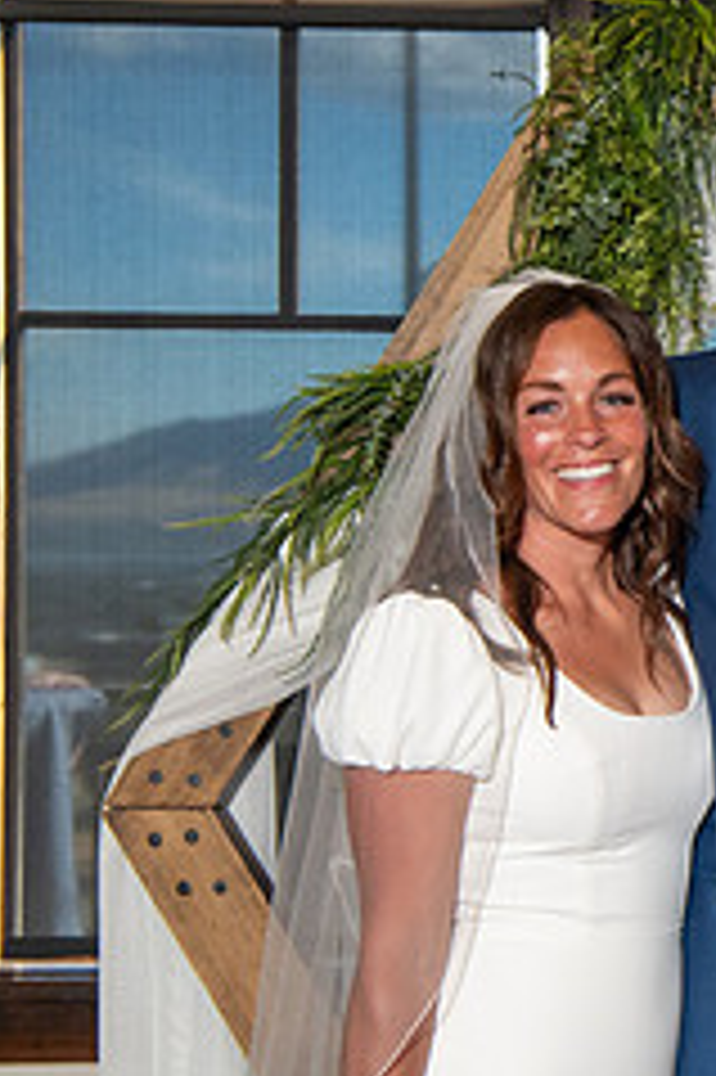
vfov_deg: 18.4
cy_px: 550
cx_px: 1161
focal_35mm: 111
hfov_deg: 11.7
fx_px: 3316
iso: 3200
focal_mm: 44
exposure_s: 1/160
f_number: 8
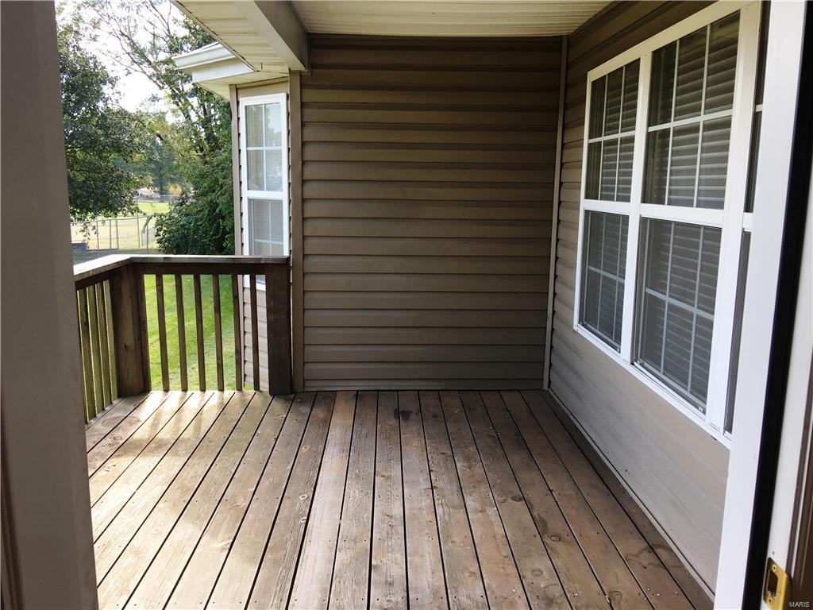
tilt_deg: -10.0
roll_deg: +0.8
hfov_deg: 61.7
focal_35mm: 29
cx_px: 406
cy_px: 305
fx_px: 681
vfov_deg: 48.2
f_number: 2.2
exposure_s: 1/129
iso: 25
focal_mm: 4.15
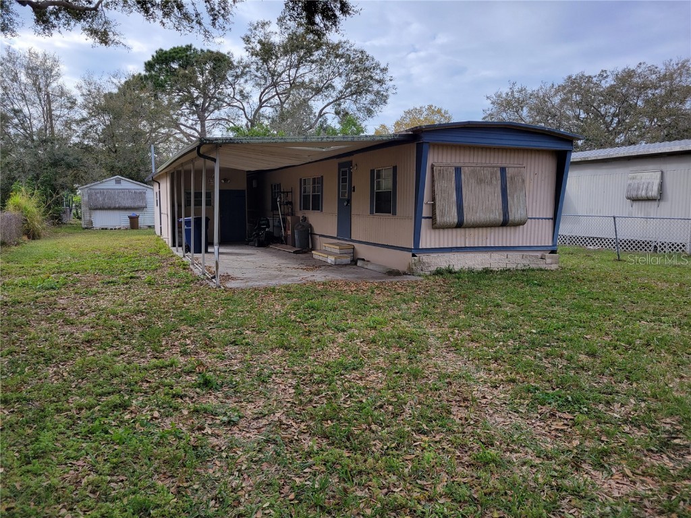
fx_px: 519
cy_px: 259
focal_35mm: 26
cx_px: 346
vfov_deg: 53.1
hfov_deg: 67.3
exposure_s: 1/934
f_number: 1.8
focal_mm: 5.4
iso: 40
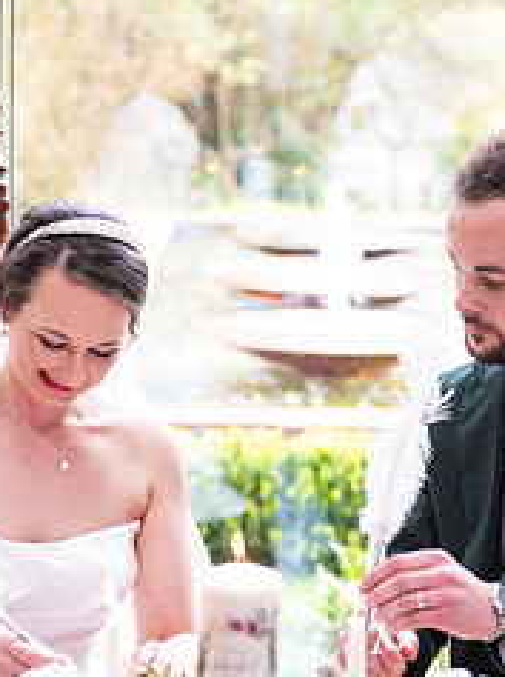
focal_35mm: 165
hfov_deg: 9.0
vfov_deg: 12.0
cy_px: 338
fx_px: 3218
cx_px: 288
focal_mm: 70
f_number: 3.5
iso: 500
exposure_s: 1/200
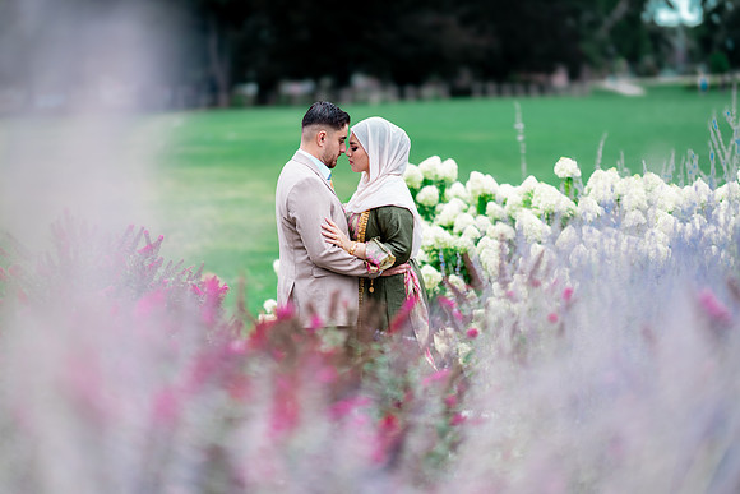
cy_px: 247
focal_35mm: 85
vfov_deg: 16.1
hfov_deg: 23.9
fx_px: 1748
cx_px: 370
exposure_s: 1/1250
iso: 100
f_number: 1.4
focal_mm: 85
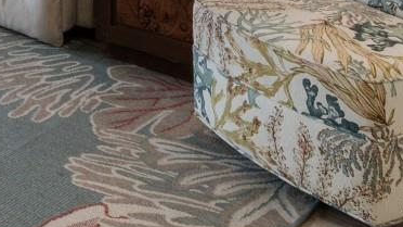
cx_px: -120
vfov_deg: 13.2
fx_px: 780
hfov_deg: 25.1
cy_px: -288
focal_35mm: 73
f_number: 4.8
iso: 100
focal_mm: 11
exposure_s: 1/4
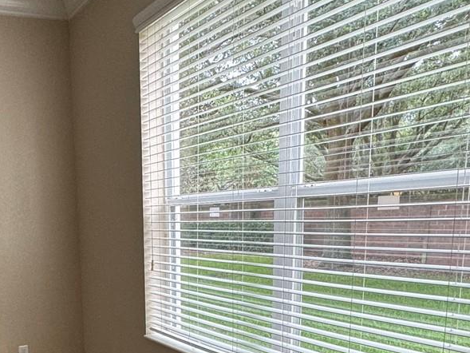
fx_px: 516
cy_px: 307
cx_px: 75
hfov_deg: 45.7
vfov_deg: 35.8
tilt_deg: -8.8
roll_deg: +1.7
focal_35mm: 38
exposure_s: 1/99
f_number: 2.2
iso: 160
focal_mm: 2.22
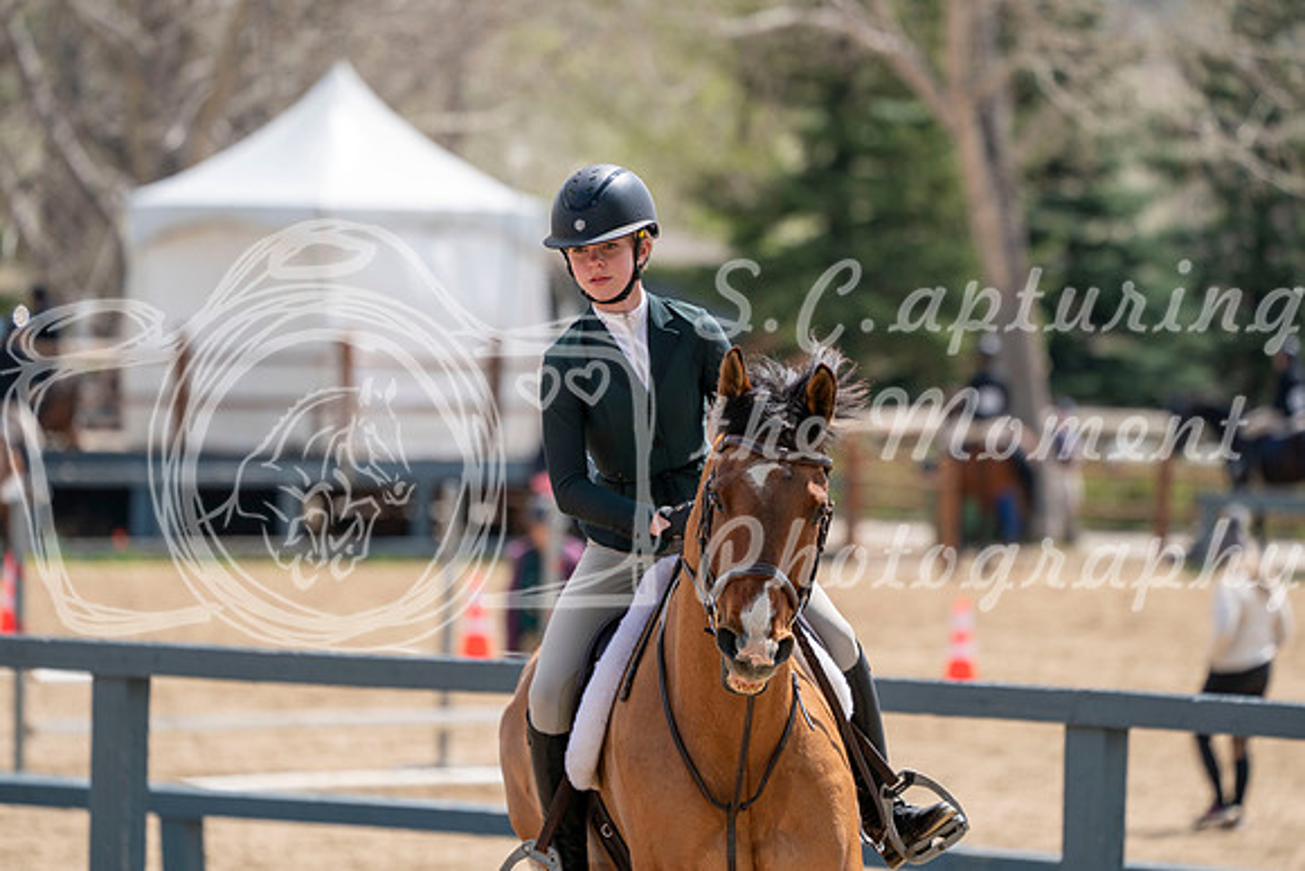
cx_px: 652
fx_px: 10551
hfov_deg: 7.1
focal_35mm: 291
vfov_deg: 4.7
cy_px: 436
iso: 100
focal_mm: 291
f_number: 5.6
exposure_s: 1/320
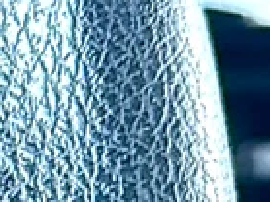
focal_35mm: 232
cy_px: 288
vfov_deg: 6.3
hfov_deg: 7.9
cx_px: -396
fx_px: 1808
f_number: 1.78
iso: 80
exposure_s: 1/83
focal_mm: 6.86
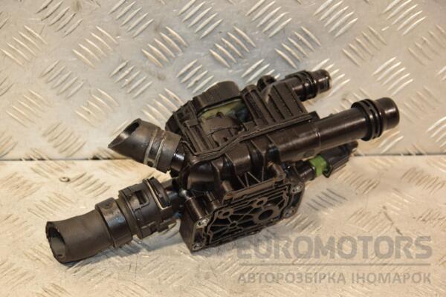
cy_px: 148
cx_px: 223
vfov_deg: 14.7
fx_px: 1152
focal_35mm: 93
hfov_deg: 21.9
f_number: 5.3
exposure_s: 1/125
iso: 800
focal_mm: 62
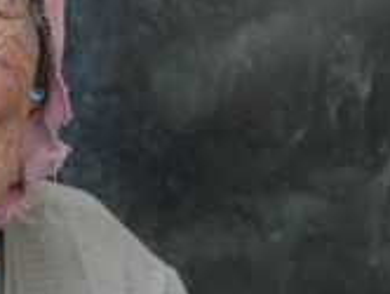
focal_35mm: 273
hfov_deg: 7.2
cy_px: 68
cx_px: -66
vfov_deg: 5.5
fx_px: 3080
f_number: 4.5
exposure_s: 1/20
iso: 400
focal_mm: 70
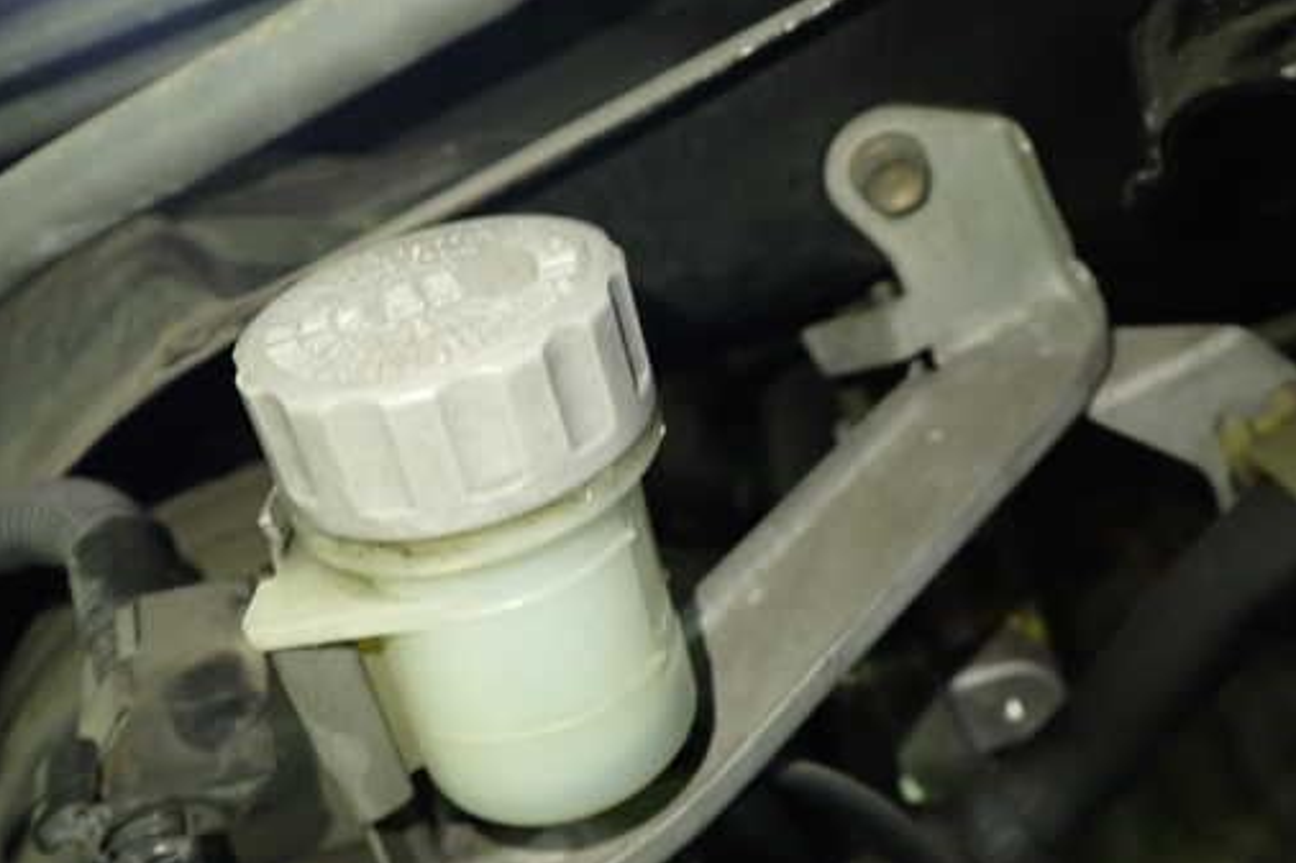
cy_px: 489
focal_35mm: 37
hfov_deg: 51.8
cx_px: 594
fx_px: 1331
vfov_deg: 35.9
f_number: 2.3
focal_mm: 5.4
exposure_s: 1/30
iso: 400
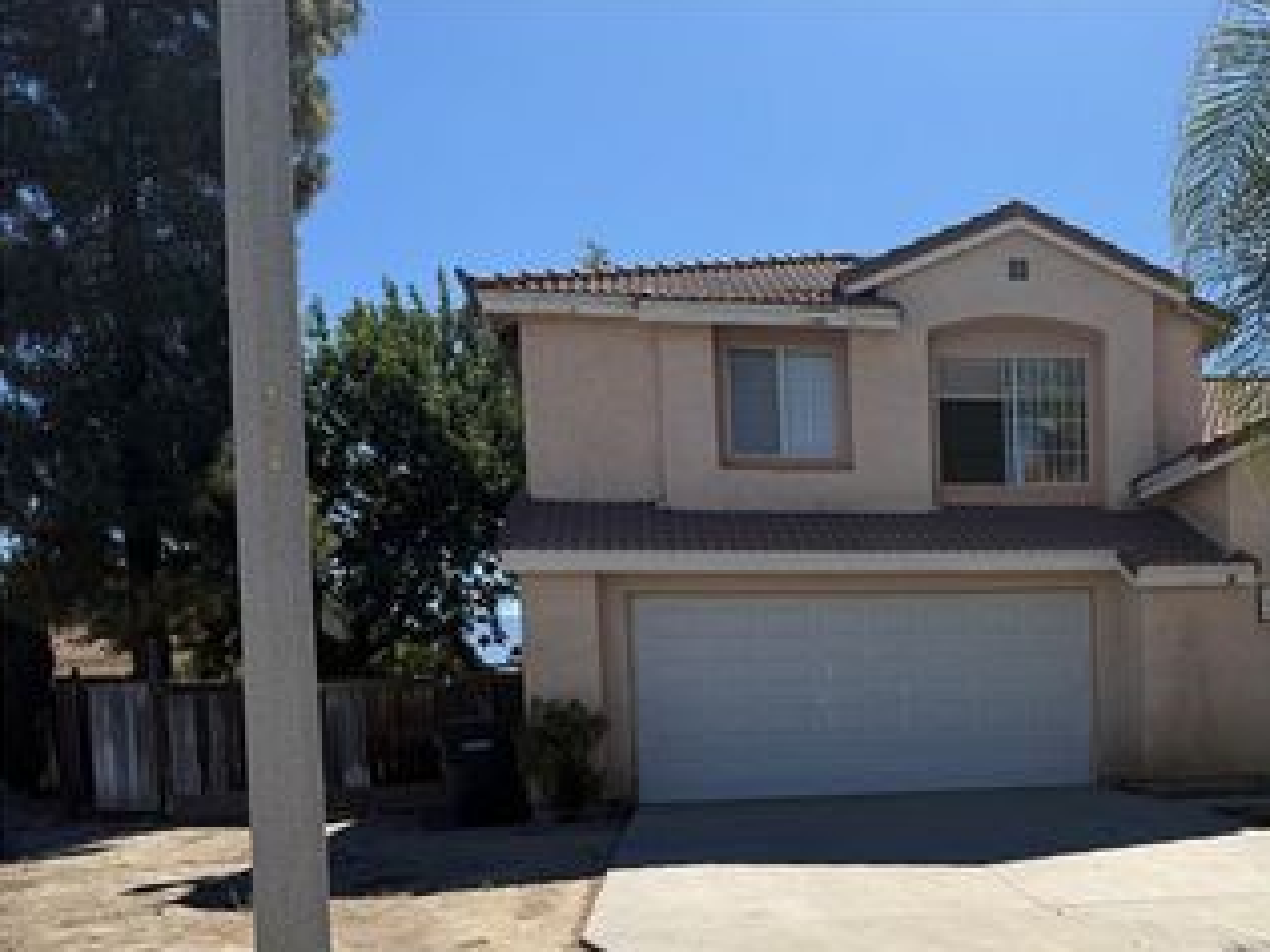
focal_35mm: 38
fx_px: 1394
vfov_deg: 36.6
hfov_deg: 46.6
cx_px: 1001
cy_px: 745
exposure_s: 1/6711
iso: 80
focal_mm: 6.76
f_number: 1.78
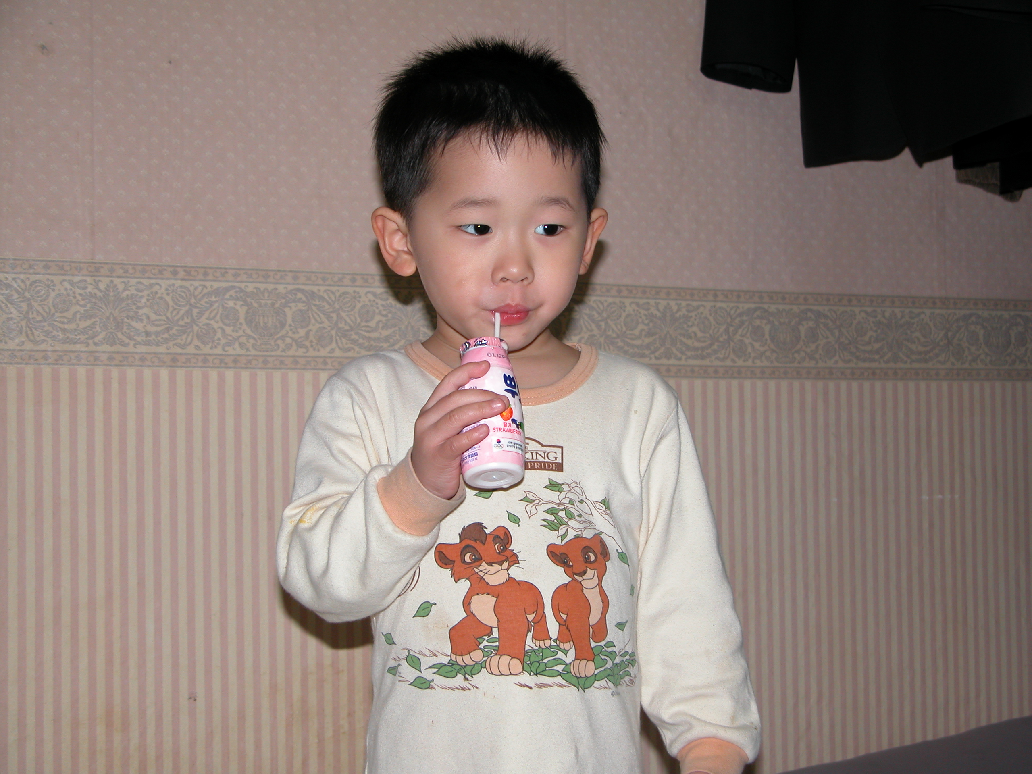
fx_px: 1819
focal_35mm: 61
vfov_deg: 24.0
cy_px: 387
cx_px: 516
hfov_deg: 31.7
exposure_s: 1/60.3
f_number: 3.2
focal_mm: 15.7
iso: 100
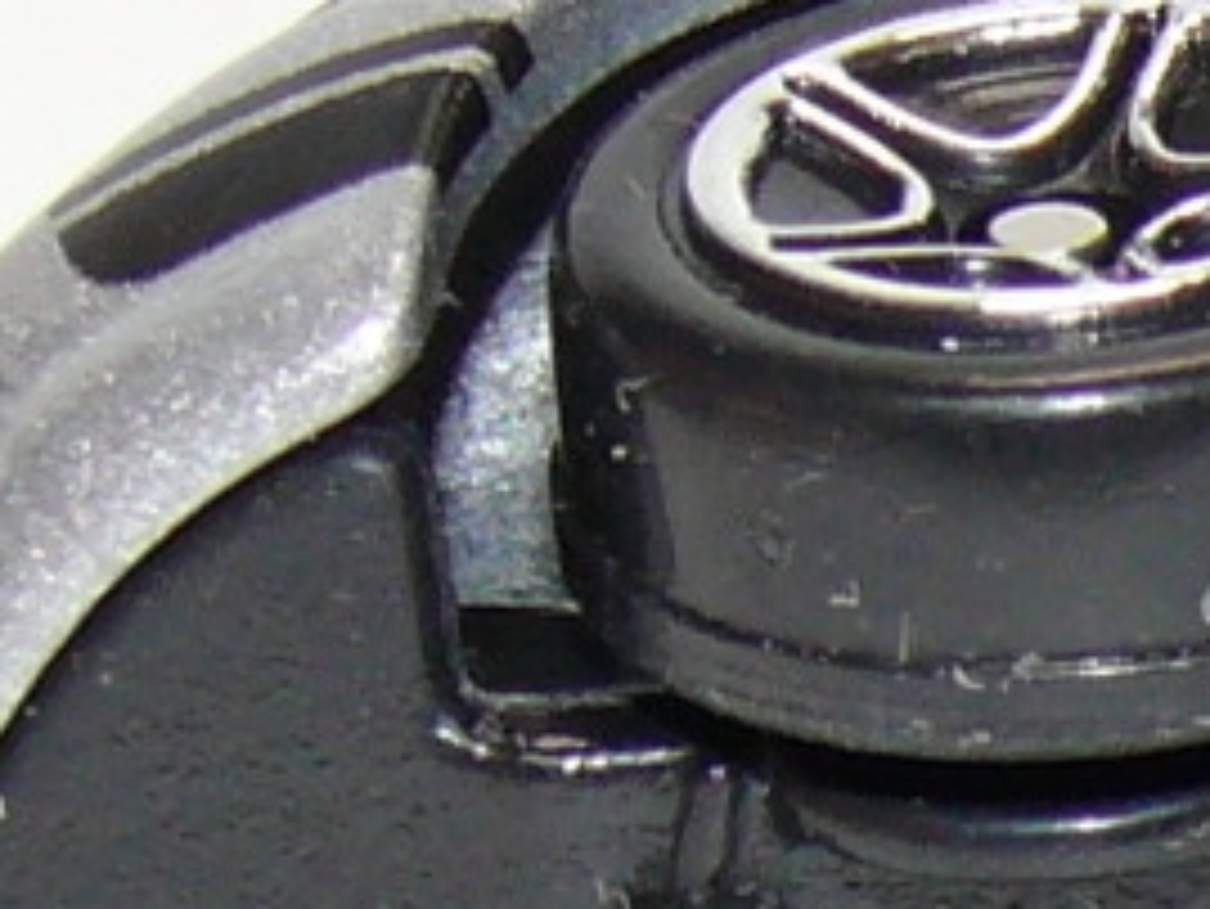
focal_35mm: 607
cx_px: 2915
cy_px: 900
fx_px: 21227
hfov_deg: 3.2
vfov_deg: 2.5
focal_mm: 13.3
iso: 100
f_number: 4
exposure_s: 1/30
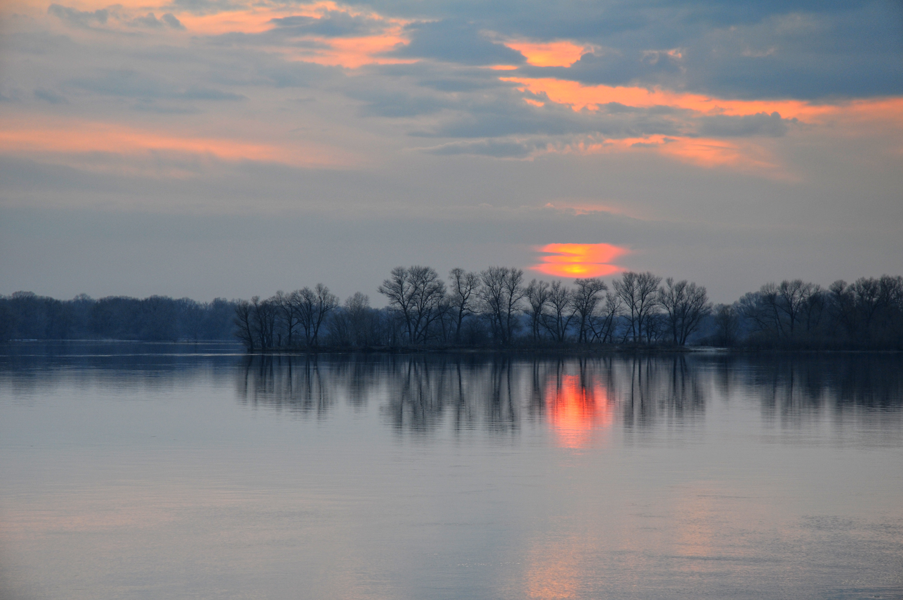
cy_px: 300
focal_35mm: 105
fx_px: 2631
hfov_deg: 19.5
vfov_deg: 13.0
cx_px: 452
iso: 200
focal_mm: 70
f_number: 6.3
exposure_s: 1/50
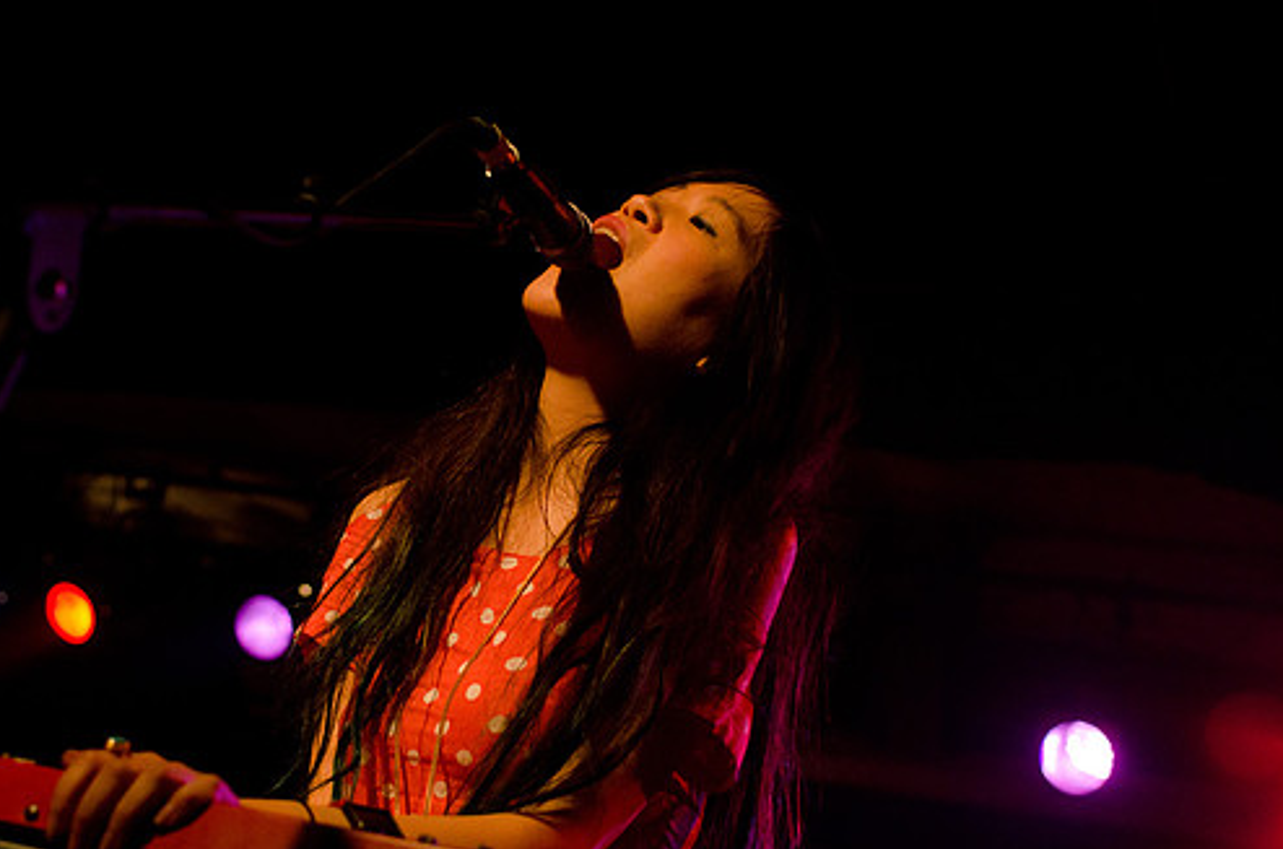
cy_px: 460
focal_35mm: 62
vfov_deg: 21.9
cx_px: 545
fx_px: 2190
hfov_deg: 32.6
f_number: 2.8
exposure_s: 1/100
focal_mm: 35
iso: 2000
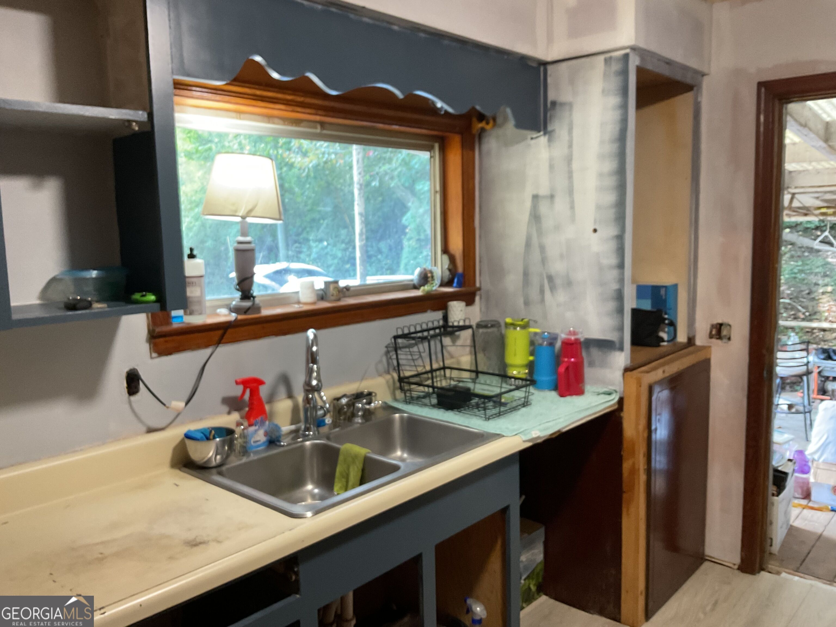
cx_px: 418
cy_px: 314
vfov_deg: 48.2
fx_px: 700
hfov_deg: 61.7
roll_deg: +0.3
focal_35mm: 29
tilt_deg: -6.8
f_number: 1.8
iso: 250
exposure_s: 1/60
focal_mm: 3
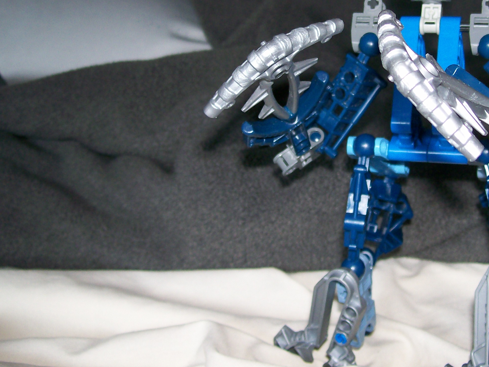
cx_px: 308
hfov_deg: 33.6
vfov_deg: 25.5
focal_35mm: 57
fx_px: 805
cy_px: 112
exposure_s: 1/64
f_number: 2.7
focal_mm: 6
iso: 80
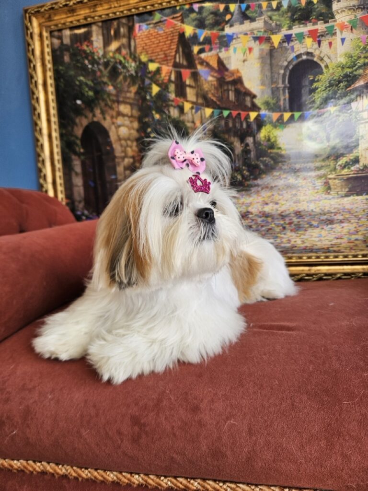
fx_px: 326
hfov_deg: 58.9
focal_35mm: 23
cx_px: 184
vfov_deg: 73.9
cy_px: 246
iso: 50
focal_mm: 5.4
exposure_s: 1/149
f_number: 1.8
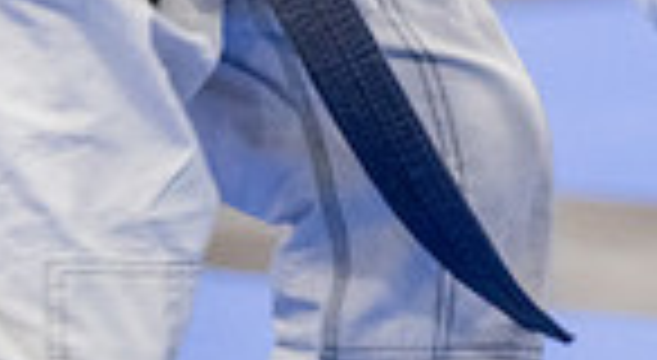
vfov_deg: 1.8
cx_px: 1136
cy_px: -609
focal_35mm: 645
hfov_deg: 3.4
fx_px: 11167
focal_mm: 136
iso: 5000
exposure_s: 1/500
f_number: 2.8
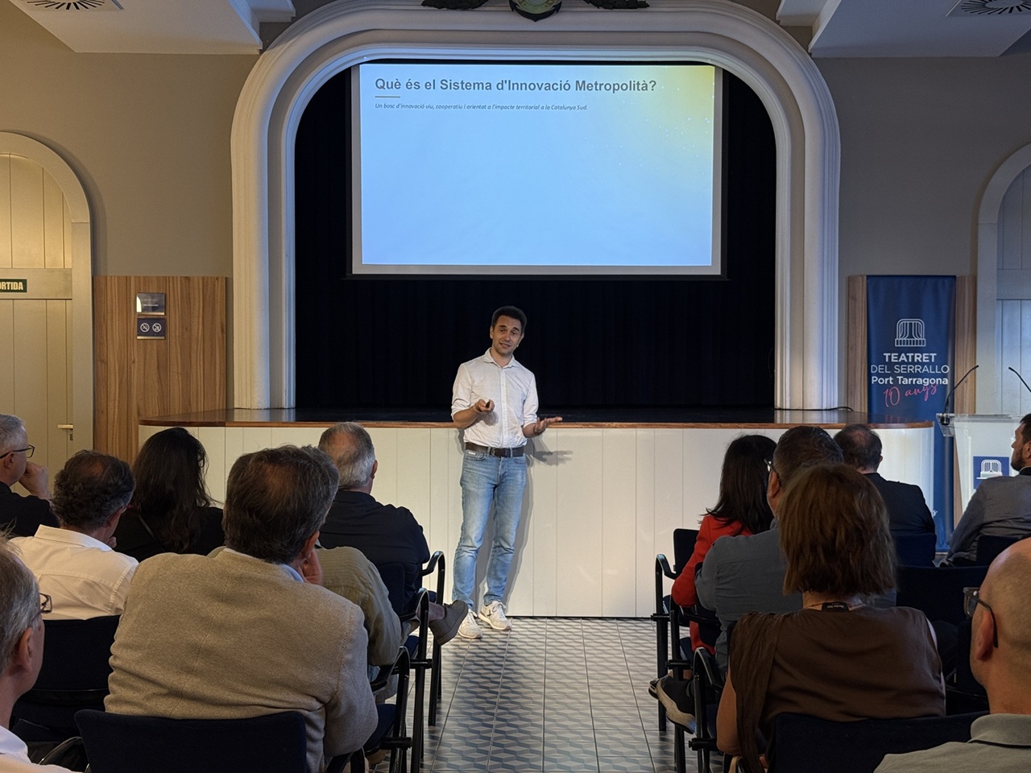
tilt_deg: -0.8
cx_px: 516
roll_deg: +0.1
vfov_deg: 30.3
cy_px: 386
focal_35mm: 48
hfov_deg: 39.7
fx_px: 1430
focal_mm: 6.76
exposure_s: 1/50
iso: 64
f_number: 1.78
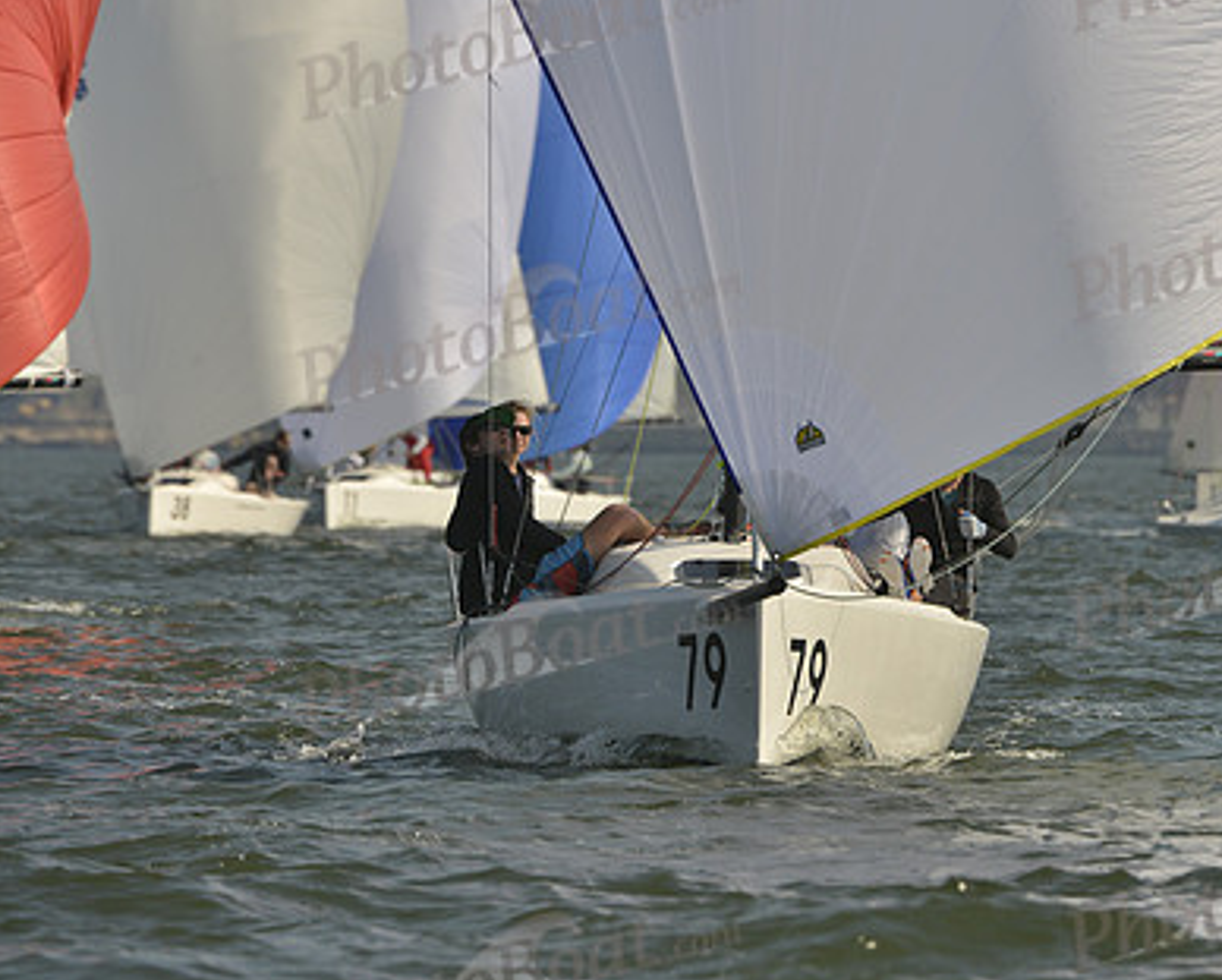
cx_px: 907
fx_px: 20305
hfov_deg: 3.4
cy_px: 449
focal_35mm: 561
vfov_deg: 2.8
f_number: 9
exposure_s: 1/1250
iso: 280
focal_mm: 400
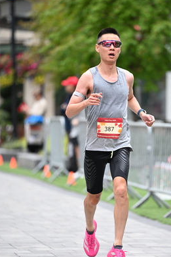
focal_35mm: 281
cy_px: 141
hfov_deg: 4.9
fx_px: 2000
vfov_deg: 7.3
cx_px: 118
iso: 1600
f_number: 2.8
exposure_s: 1/800
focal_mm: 200
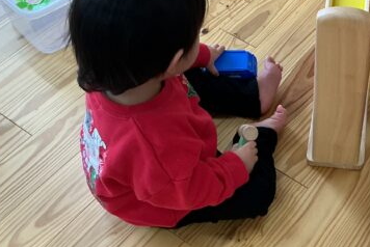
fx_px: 669
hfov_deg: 29.6
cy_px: 67
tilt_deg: -48.4
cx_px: 335
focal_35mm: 65
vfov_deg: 20.8
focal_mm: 3
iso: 64
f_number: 1.8
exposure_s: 1/120
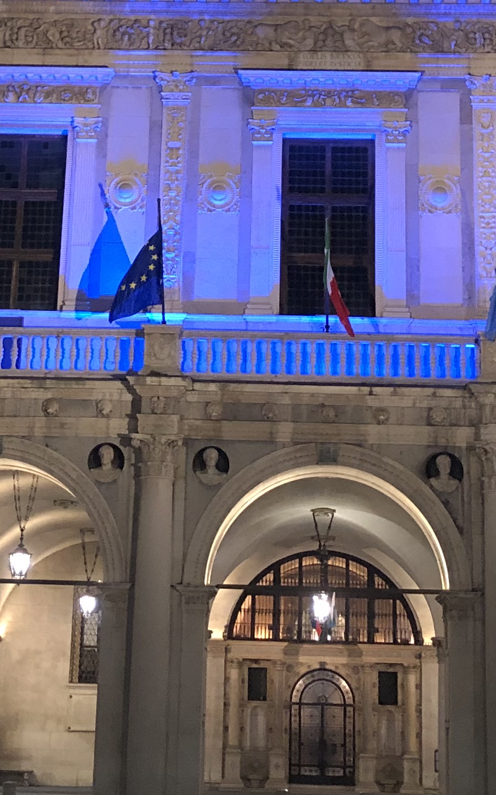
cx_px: 231
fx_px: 1795
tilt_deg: +17.8
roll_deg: -2.8
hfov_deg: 15.7
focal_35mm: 83
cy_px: 141
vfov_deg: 24.5
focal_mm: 3.99
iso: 80
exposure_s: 1/7
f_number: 1.8
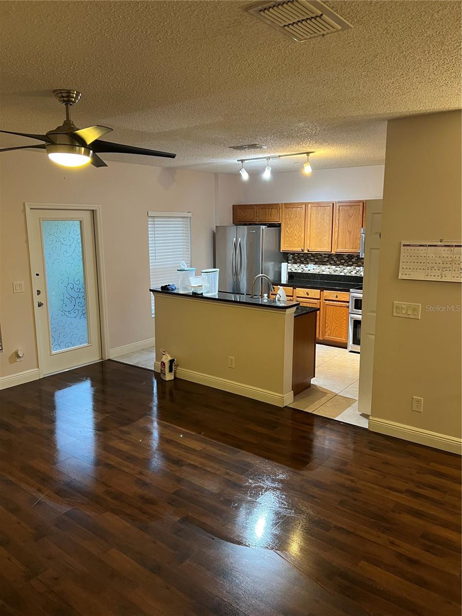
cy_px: 308
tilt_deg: -9.9
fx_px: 463
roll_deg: +0.3
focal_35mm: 26
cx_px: 231
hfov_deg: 53.1
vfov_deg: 67.3
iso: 400
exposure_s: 1/40
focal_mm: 5.7
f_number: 1.5
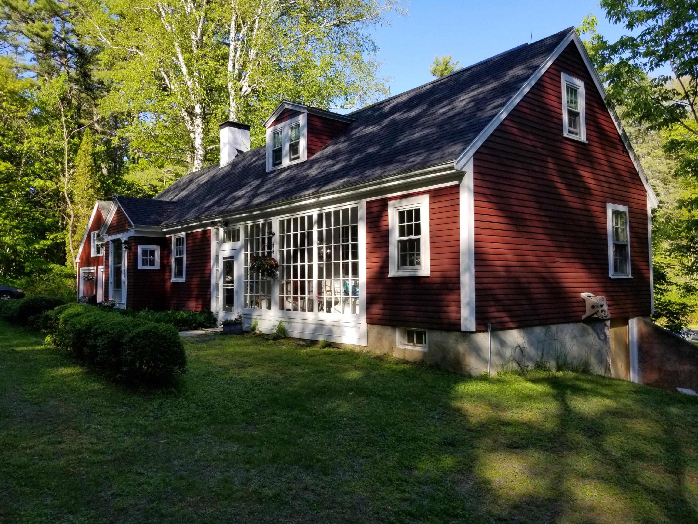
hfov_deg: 67.3
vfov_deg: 53.1
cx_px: 349
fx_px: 524
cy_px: 262
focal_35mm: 26
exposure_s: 1/980
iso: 50
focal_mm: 4.25
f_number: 1.7
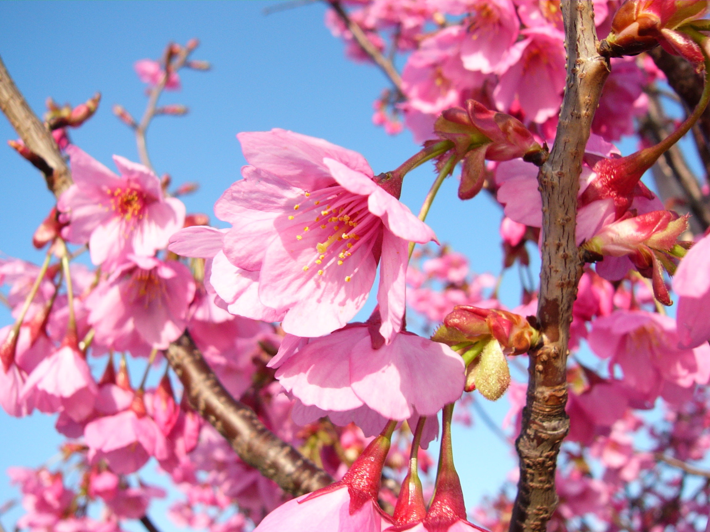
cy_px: 266
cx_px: 355
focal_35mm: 35
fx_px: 718
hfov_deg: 52.6
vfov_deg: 40.7
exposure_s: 1/50
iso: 50
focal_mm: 5.8
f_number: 8
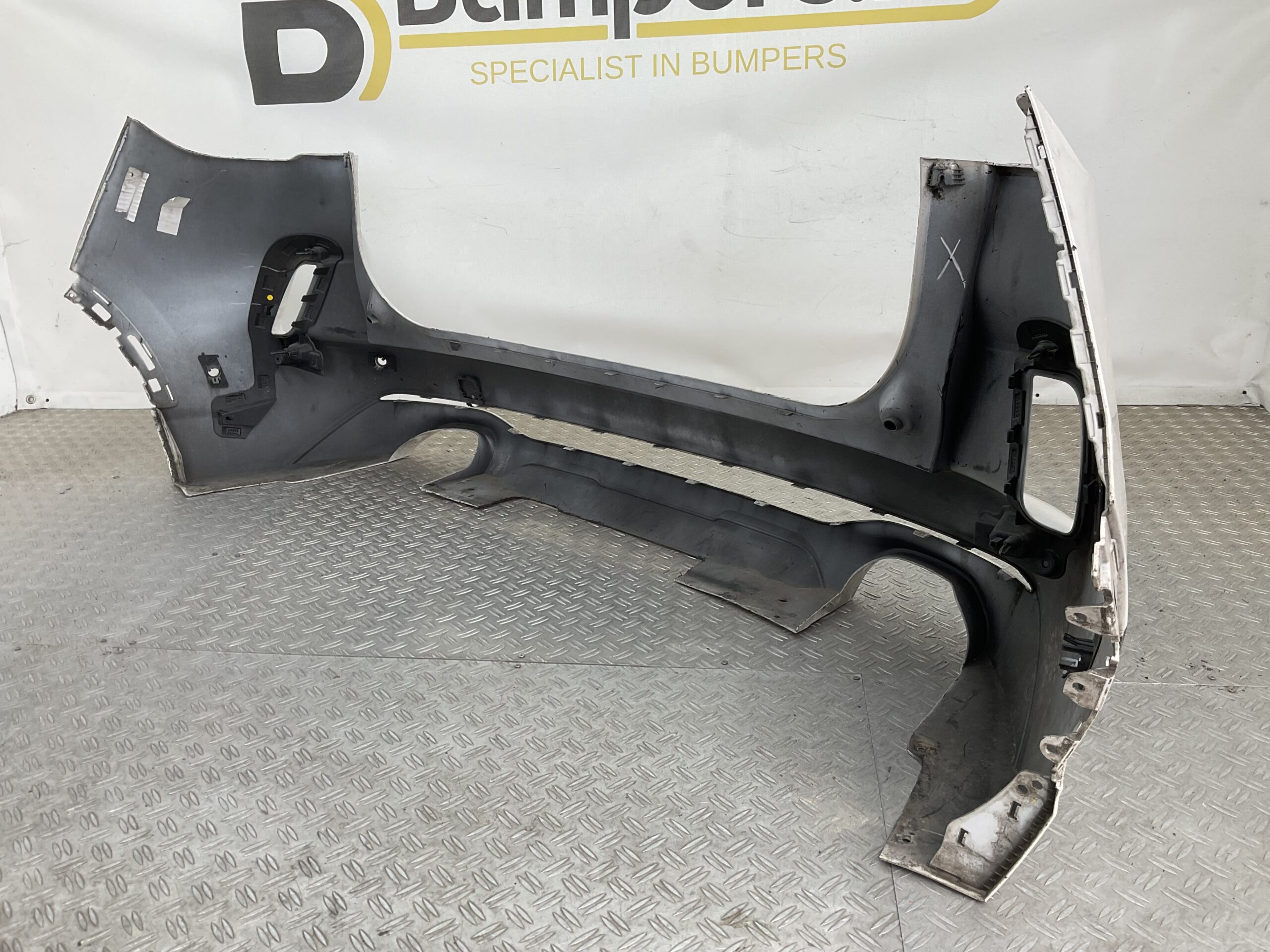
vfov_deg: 48.2
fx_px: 1064
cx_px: 635
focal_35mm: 29
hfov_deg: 61.7
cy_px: 476
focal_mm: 3
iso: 16
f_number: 1.8
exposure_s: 1/108
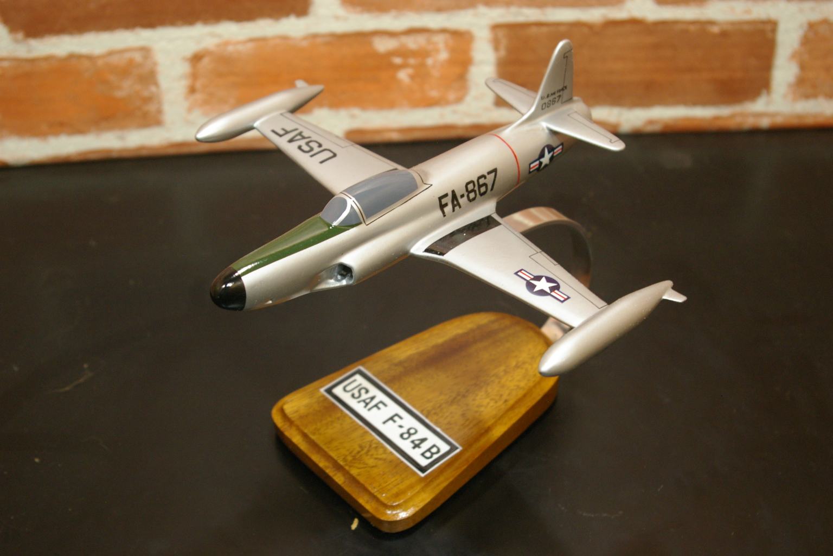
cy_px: 278
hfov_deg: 37.9
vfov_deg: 25.8
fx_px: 1215
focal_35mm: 52
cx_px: 416
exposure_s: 1/20
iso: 800
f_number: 5.6
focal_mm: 35
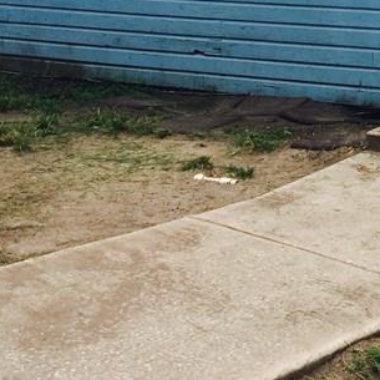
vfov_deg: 19.2
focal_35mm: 86
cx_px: 434
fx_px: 1068
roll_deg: +0.3
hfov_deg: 19.2
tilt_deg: +0.0
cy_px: -57
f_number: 2.2
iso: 32
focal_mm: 4.15
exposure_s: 1/1368
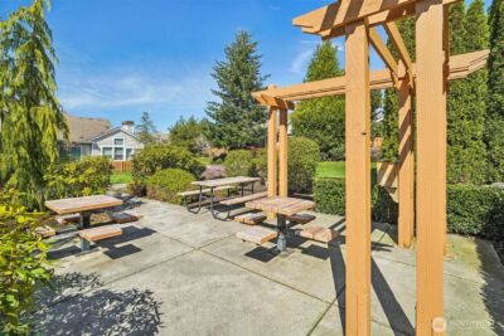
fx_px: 224
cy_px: 168
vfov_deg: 73.8
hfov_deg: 96.7
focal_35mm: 16
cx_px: 252
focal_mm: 16
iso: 1600
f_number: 8
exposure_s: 1/2000
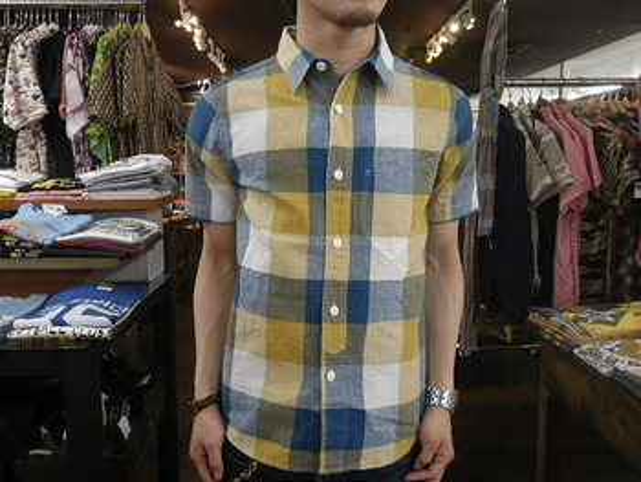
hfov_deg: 53.9
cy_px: 241
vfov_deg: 41.8
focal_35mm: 34
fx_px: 630
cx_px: 320
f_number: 3.8
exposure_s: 1/50
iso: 800
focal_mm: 6.1
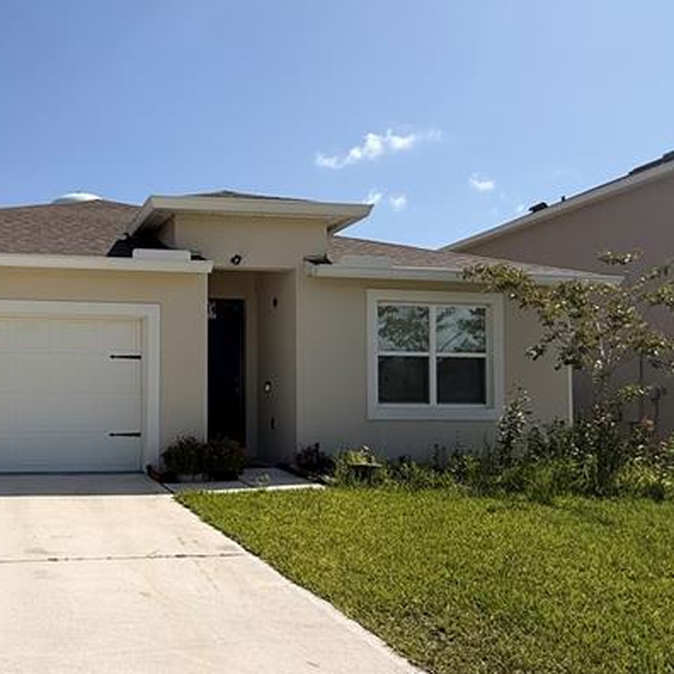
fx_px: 705
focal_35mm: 32
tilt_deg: +2.1
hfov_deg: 46.9
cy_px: 374
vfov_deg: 51.0
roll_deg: +0.2
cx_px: 89
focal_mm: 2.22
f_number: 2.2
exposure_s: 1/4149
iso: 50
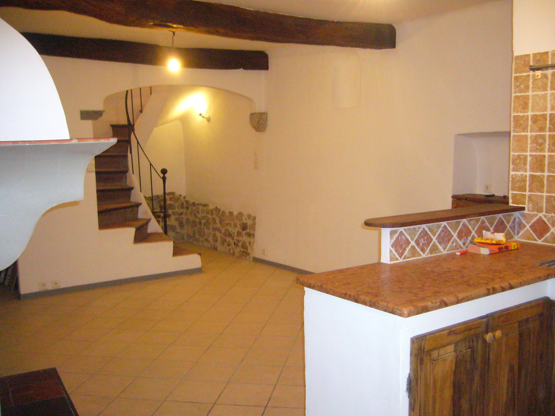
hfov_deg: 52.6
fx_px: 561
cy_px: 208
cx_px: 278
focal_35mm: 35
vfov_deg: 40.7
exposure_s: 1/30
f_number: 2.8
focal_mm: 5.8
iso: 400
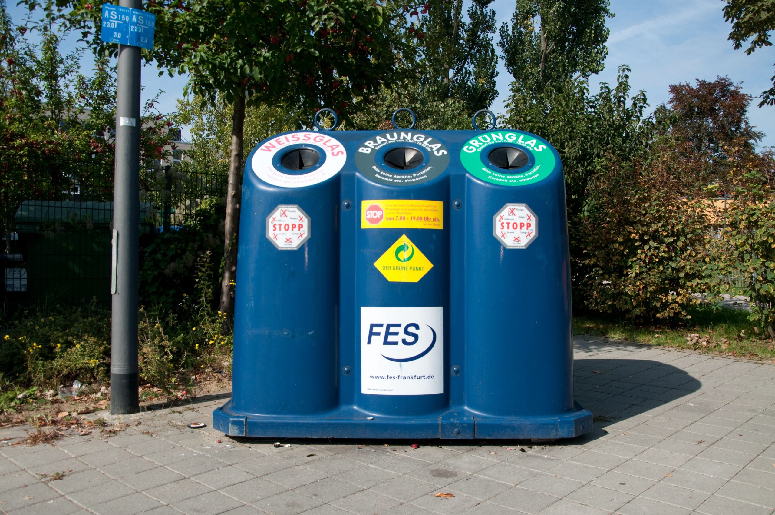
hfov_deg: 59.6
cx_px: 388
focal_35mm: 32
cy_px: 258
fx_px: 677
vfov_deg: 41.6
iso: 400
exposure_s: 1/2000
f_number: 8
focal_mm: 21
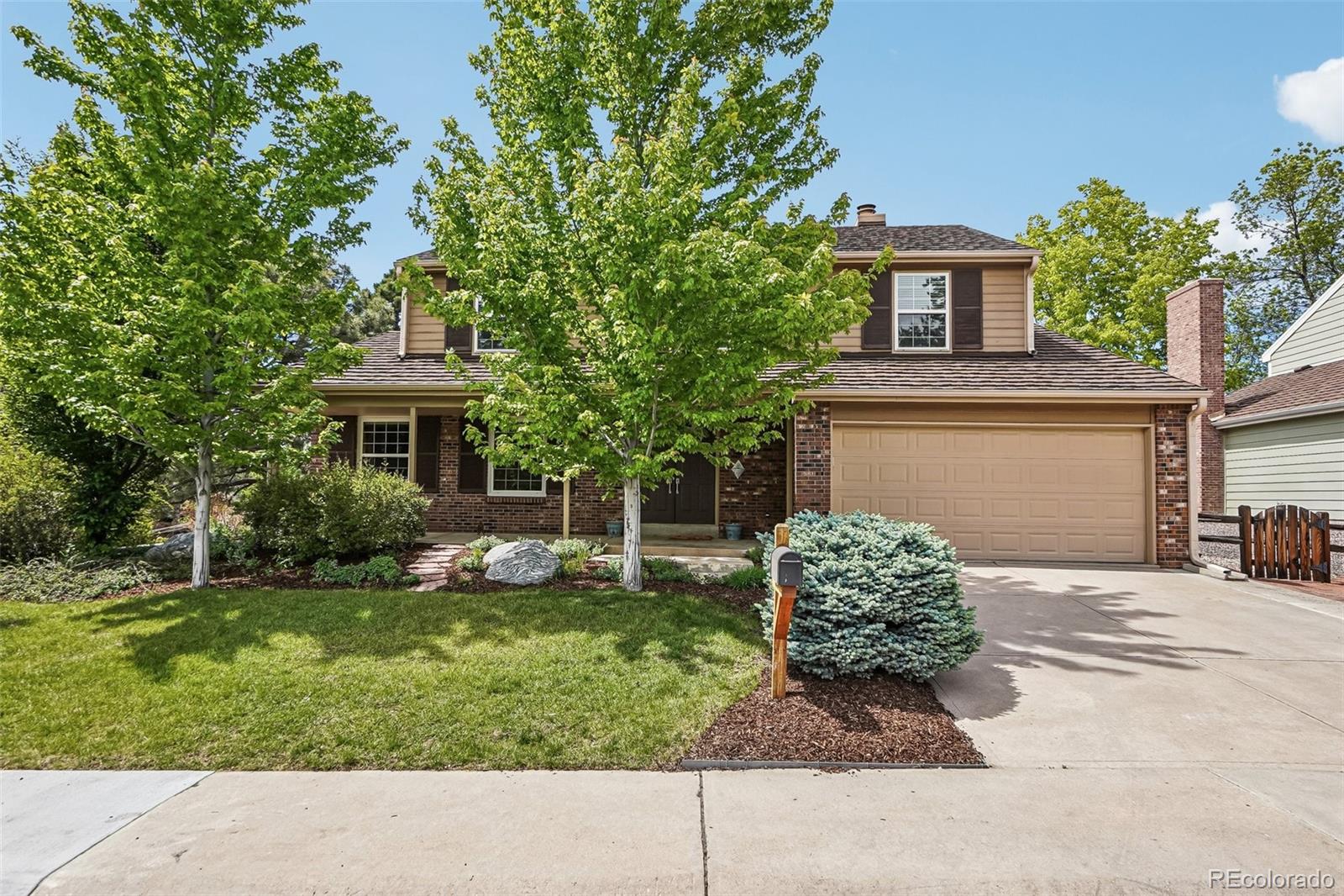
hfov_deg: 90.0
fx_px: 672
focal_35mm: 18
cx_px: 672
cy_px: 448
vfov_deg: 67.4
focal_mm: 12
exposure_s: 1/125
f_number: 8
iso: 100
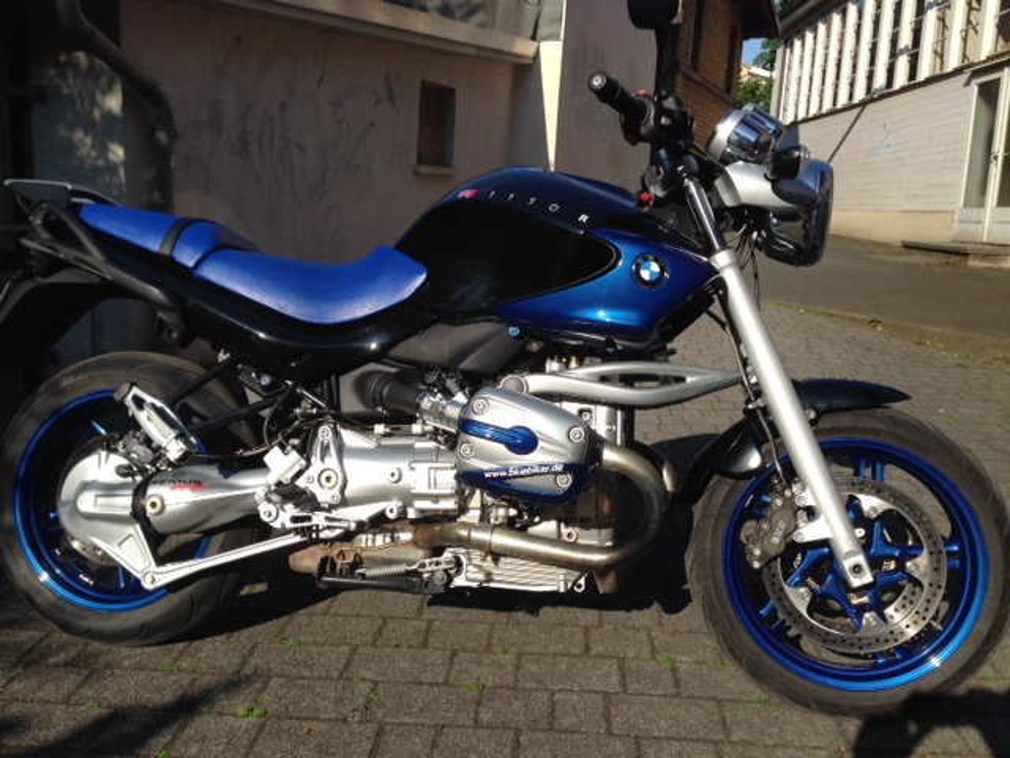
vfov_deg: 42.9
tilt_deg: -11.1
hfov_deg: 55.4
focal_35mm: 33
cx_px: 505
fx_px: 963
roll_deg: -3.3
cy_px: 379
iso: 50
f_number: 2.4
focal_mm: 4.12
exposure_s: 1/1232
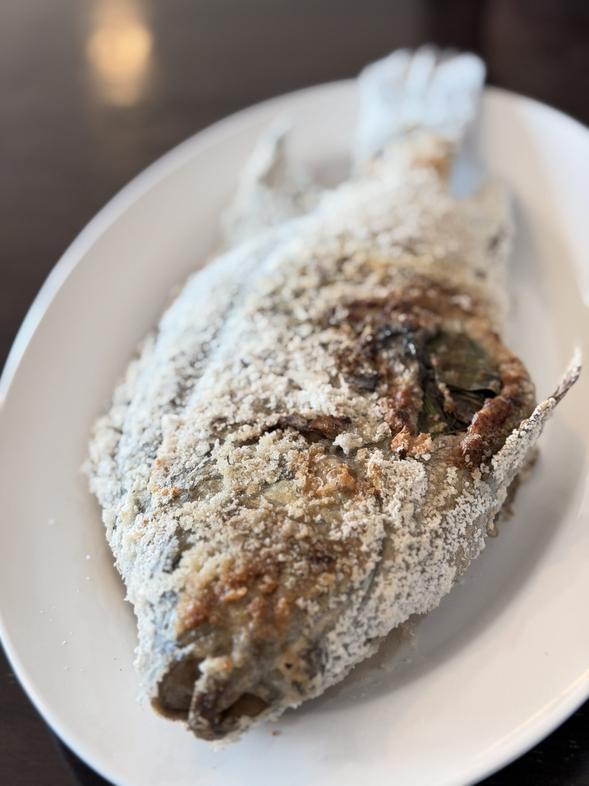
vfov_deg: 39.7
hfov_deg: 30.3
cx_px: 294
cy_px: 393
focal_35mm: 48
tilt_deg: -45.8
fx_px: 1089
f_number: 1.78
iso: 100
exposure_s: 1/100
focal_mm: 6.76
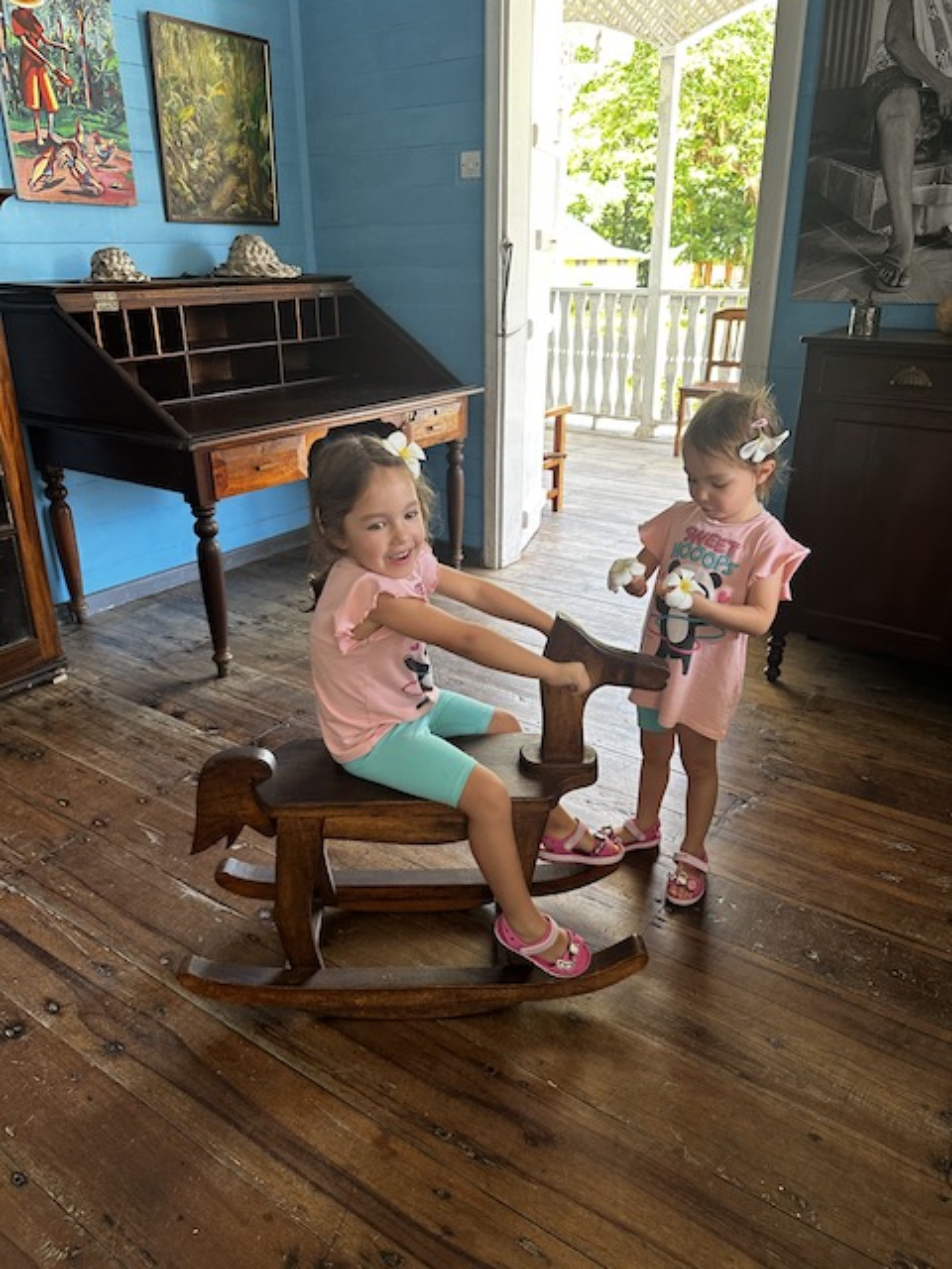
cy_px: 634
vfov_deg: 71.6
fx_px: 880
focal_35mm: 24
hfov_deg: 56.8
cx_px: 476
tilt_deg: -22.0
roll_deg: -0.2
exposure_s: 1/121
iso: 160
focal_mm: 6.86
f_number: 1.78
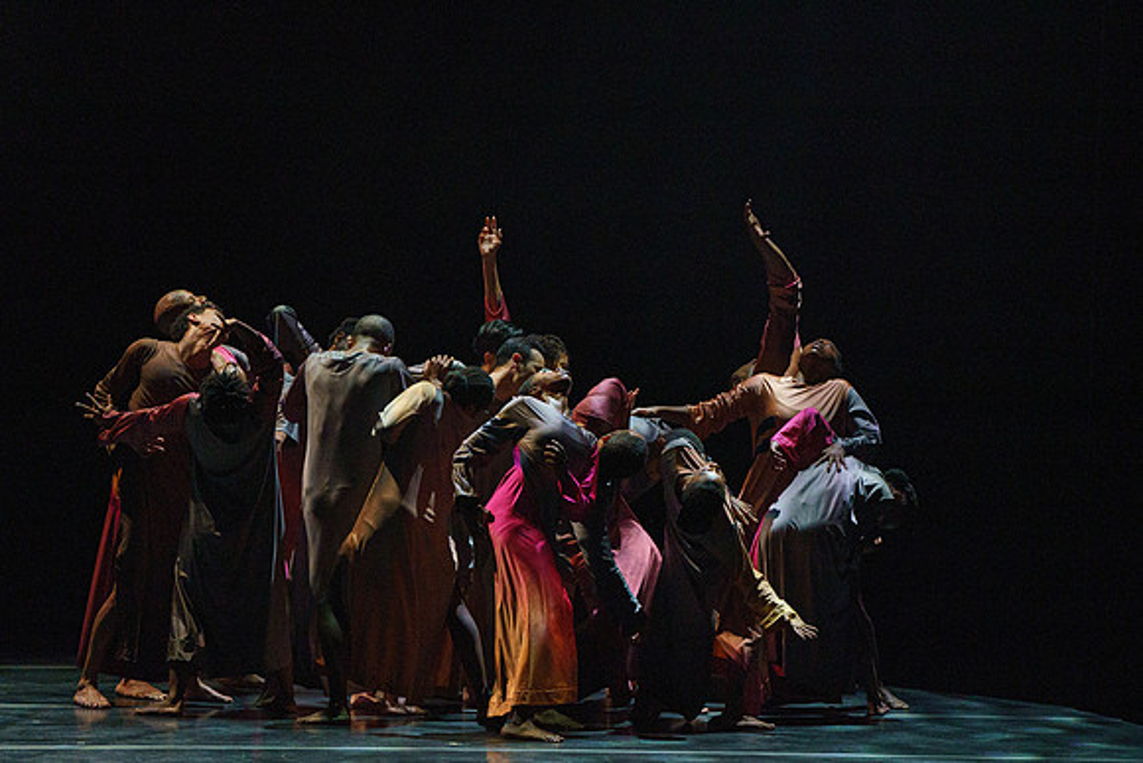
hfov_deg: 6.7
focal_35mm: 308
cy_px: 306
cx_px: 532
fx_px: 9777
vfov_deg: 4.5
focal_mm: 256
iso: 6400
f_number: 5.6
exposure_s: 1/250
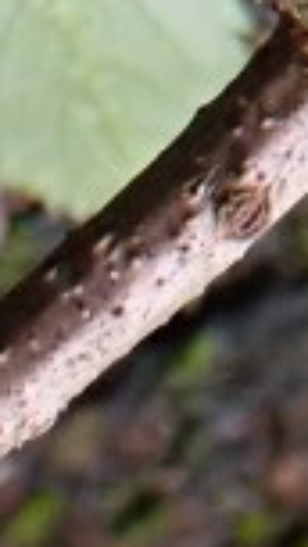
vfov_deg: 8.2
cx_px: 1085
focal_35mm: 228
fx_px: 3312
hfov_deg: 4.9
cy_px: -999
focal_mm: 5.4
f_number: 3.2
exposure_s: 1/250
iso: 320
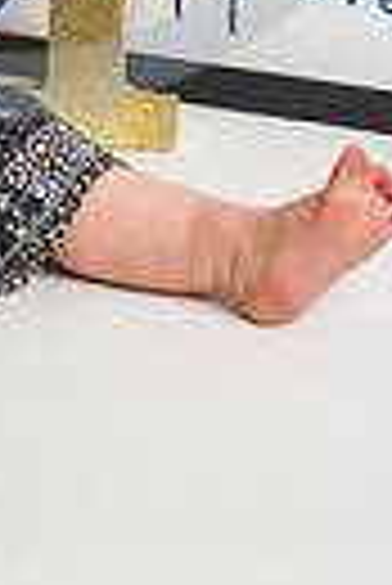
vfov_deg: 11.2
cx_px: -77
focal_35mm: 173
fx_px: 2818
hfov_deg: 7.9
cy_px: -387
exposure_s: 1/160
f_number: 2.8
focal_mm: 50
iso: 200
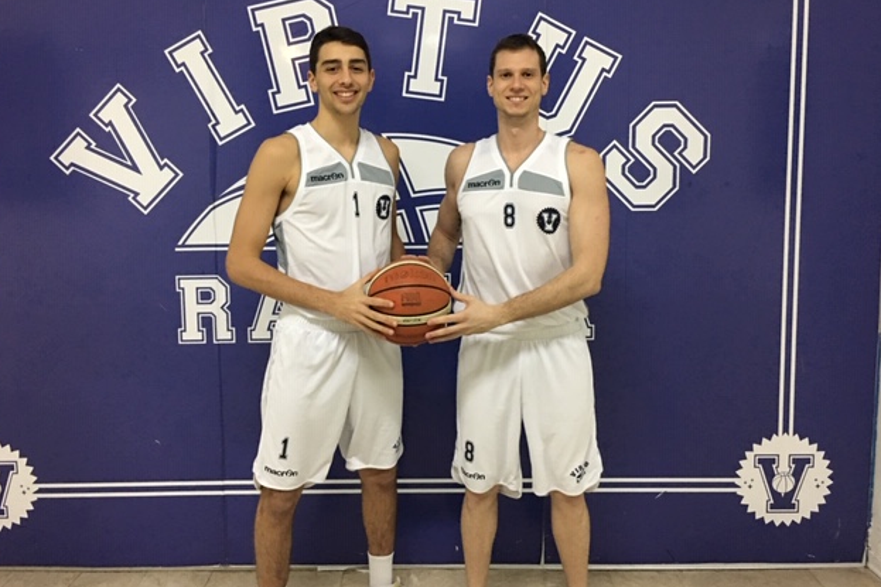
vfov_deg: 42.2
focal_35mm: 31
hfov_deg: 60.3
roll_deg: +0.5
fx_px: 758
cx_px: 431
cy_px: 256
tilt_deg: -4.6
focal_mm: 4.15
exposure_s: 1/8
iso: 100
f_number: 2.2
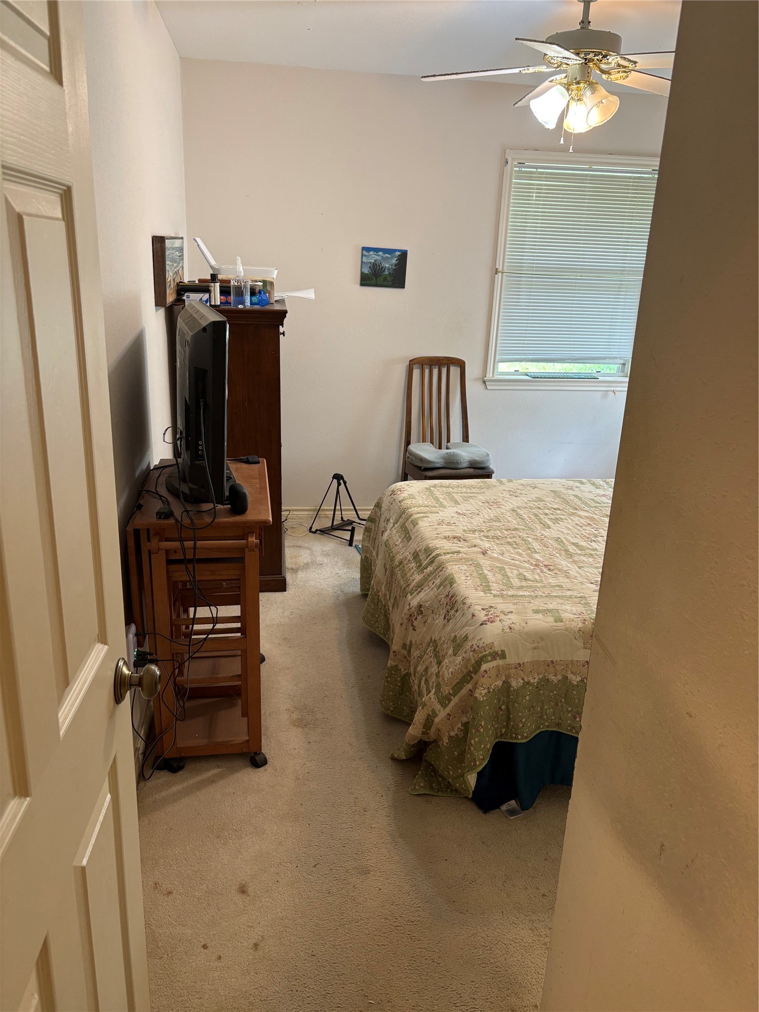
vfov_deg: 67.3
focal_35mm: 26
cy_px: 506
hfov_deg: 53.1
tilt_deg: -21.1
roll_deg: -2.9
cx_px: 380
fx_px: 760
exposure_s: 1/64
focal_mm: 5.96
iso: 125
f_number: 1.6
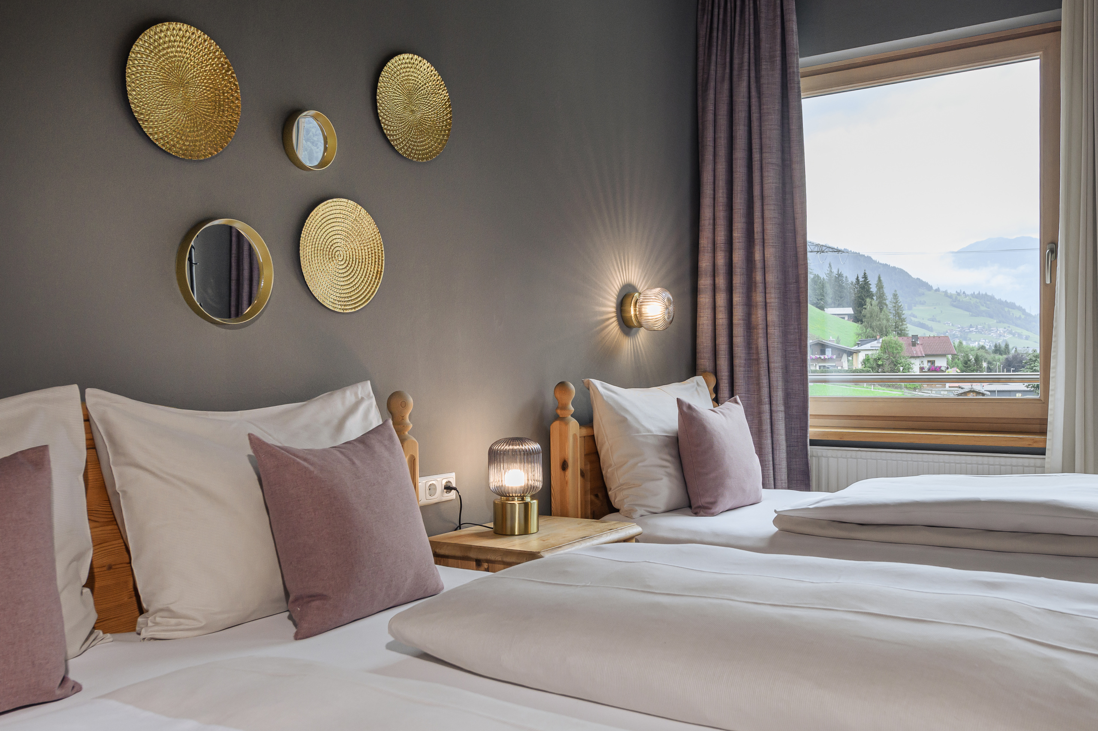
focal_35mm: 31
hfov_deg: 60.3
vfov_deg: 42.3
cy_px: 366
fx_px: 945
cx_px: 549
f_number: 6.7
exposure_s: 1/90
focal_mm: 21
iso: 400
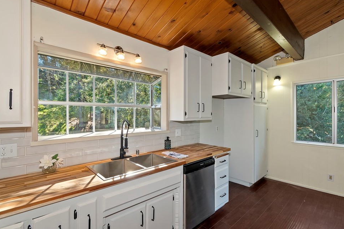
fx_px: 153
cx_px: 168
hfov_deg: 96.7
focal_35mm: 16
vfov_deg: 73.7
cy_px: 118
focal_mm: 10
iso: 400
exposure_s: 1/30
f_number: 8
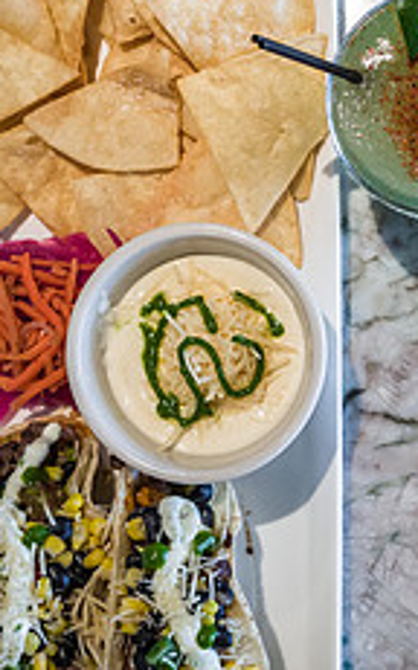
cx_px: 518
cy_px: 357
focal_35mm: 101
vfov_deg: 20.6
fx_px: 1844
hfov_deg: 12.6
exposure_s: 1/160
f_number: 5
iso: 2500
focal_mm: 35
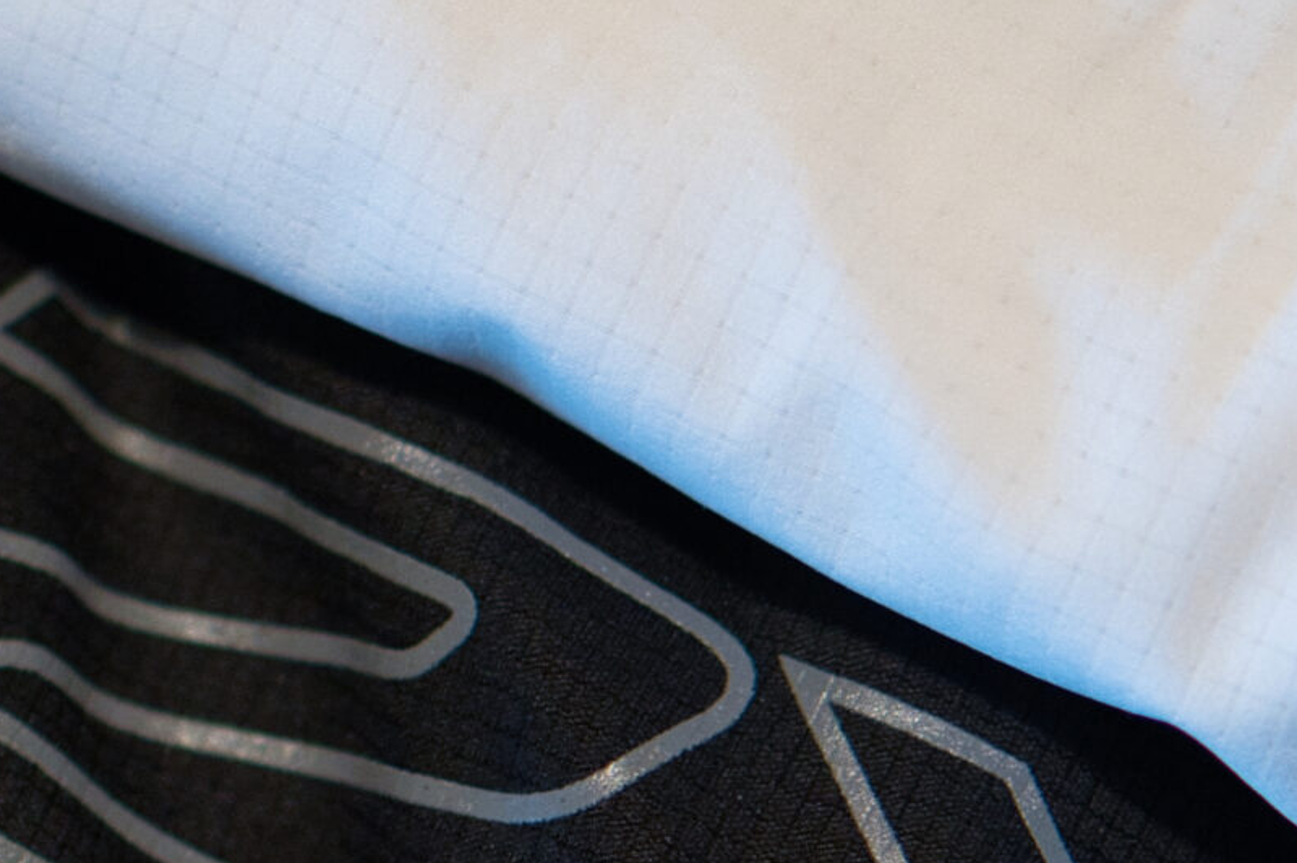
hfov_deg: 8.6
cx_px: 548
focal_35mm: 240
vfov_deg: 5.7
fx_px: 8639
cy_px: 1146
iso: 1600
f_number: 1.8
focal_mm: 50
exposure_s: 1/200
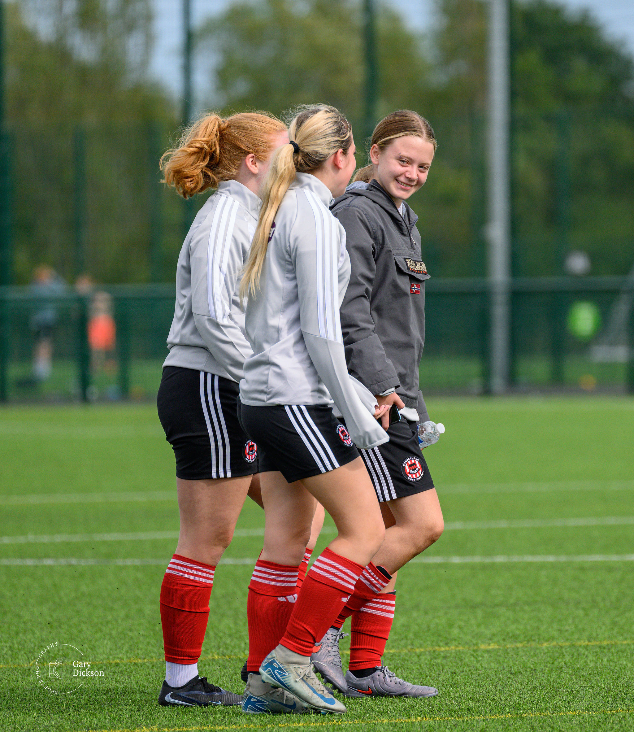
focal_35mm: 478
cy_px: 338
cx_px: 424
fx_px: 10707
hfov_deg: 3.4
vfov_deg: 3.9
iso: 800
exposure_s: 1/2000
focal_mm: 320
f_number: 5.3
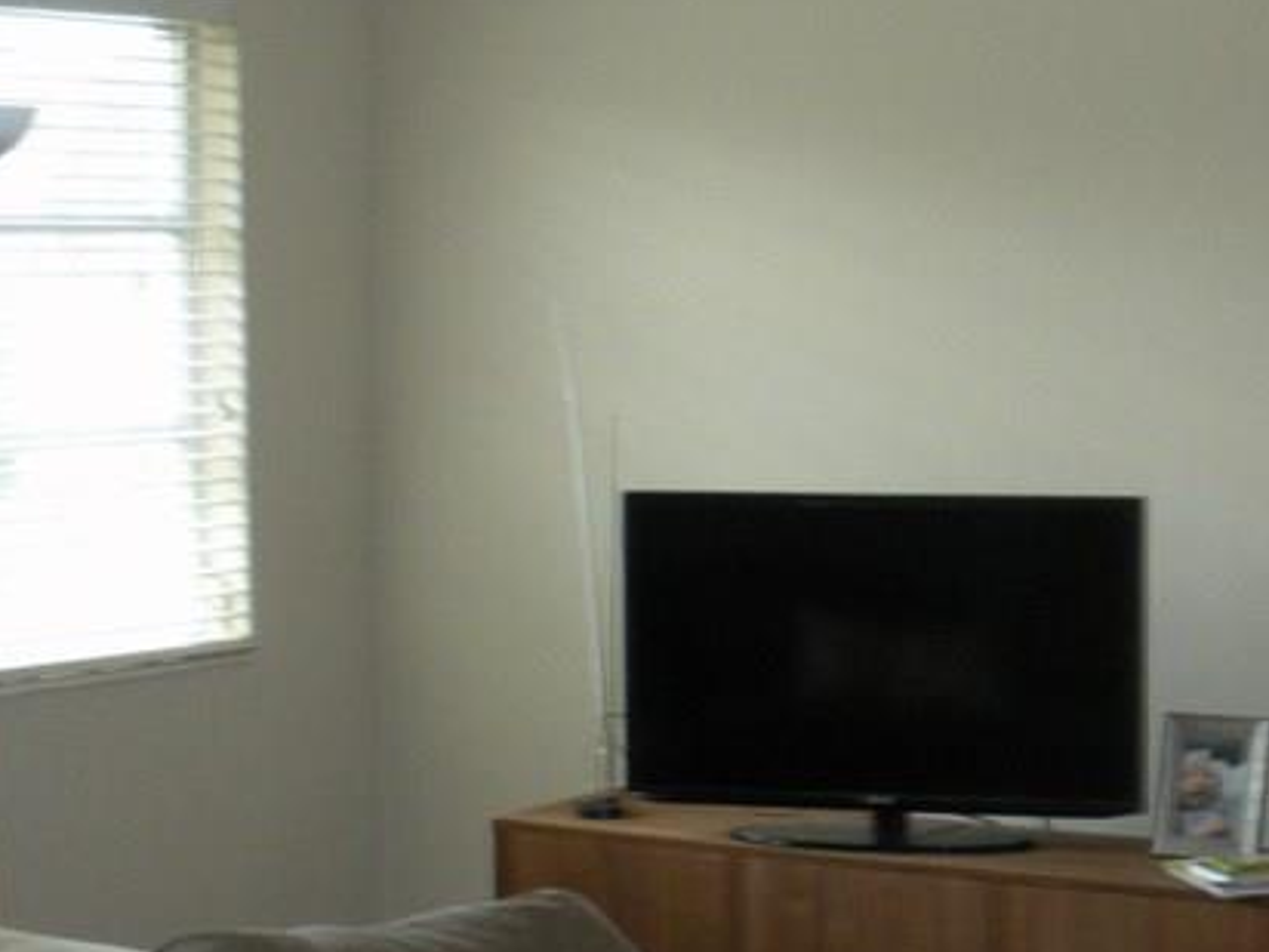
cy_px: 622
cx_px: 878
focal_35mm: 87
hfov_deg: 22.4
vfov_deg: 16.9
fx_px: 3189
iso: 259
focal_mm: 6.3
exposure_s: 1/45
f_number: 3.5
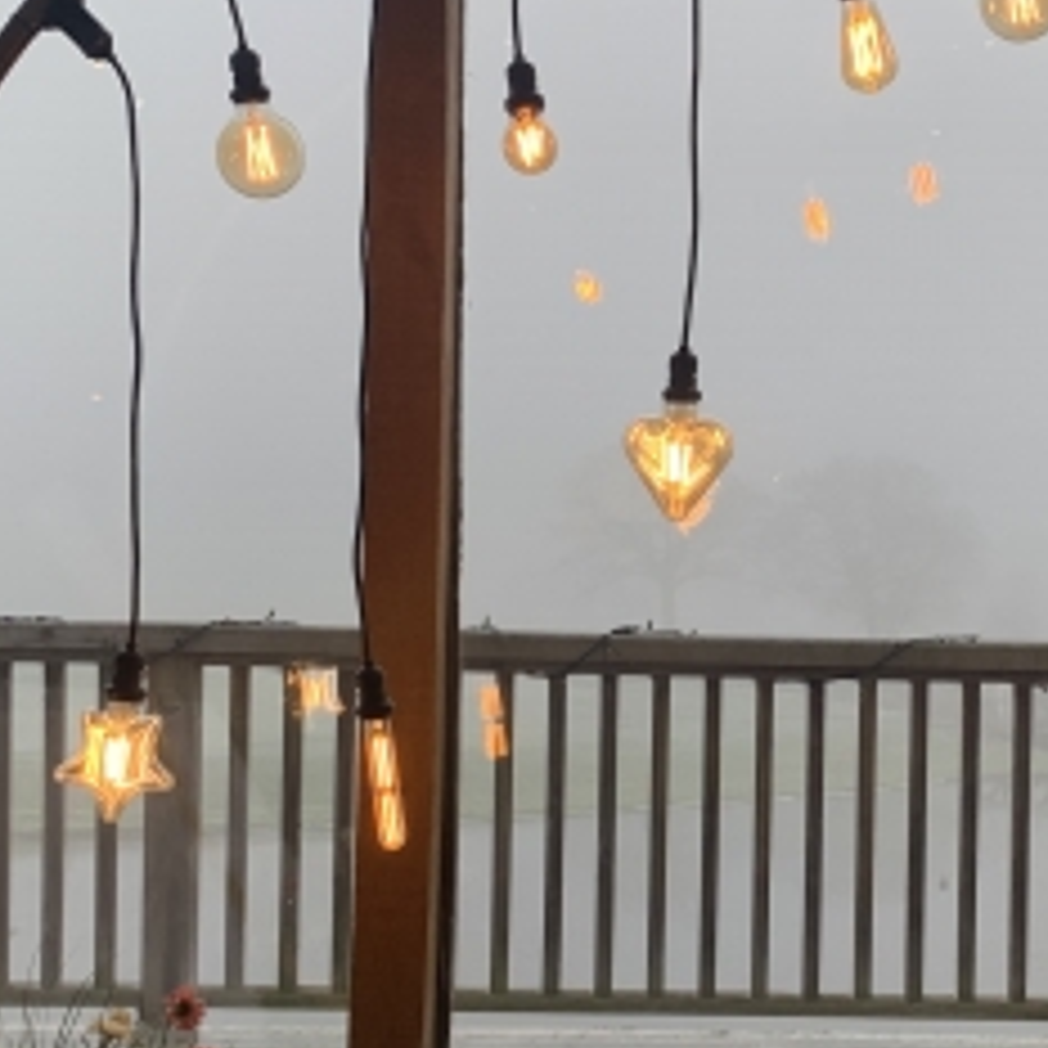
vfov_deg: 27.2
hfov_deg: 27.0
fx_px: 2158
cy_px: 652
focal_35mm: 63
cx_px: 769
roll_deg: -1.3
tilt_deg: -0.7
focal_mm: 4.25
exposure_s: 1/315
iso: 25
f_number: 1.8
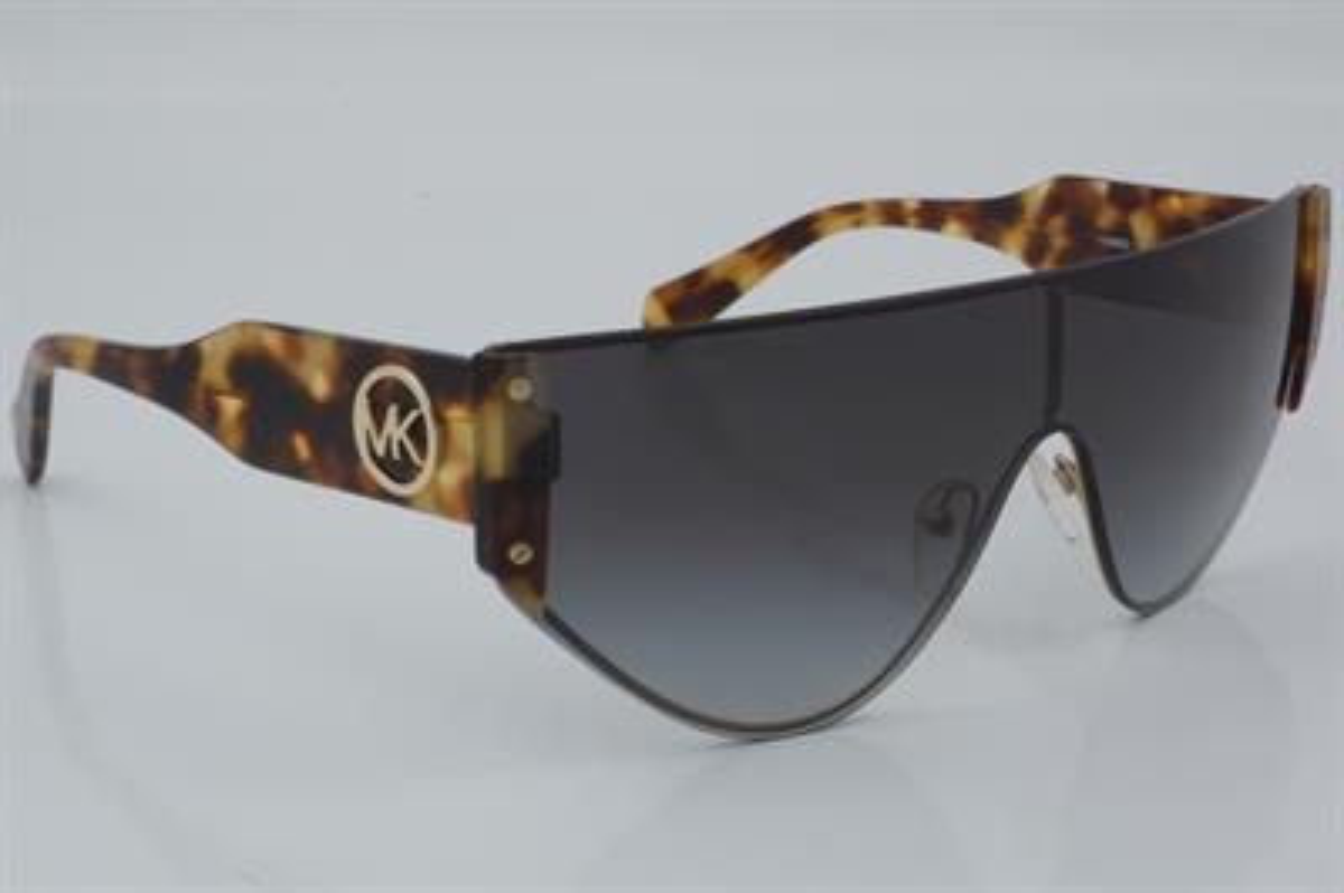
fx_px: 2798
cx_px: 672
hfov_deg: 27.0
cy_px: 446
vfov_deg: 18.2
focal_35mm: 75
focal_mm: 50
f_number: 32
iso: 100
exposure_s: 1/4
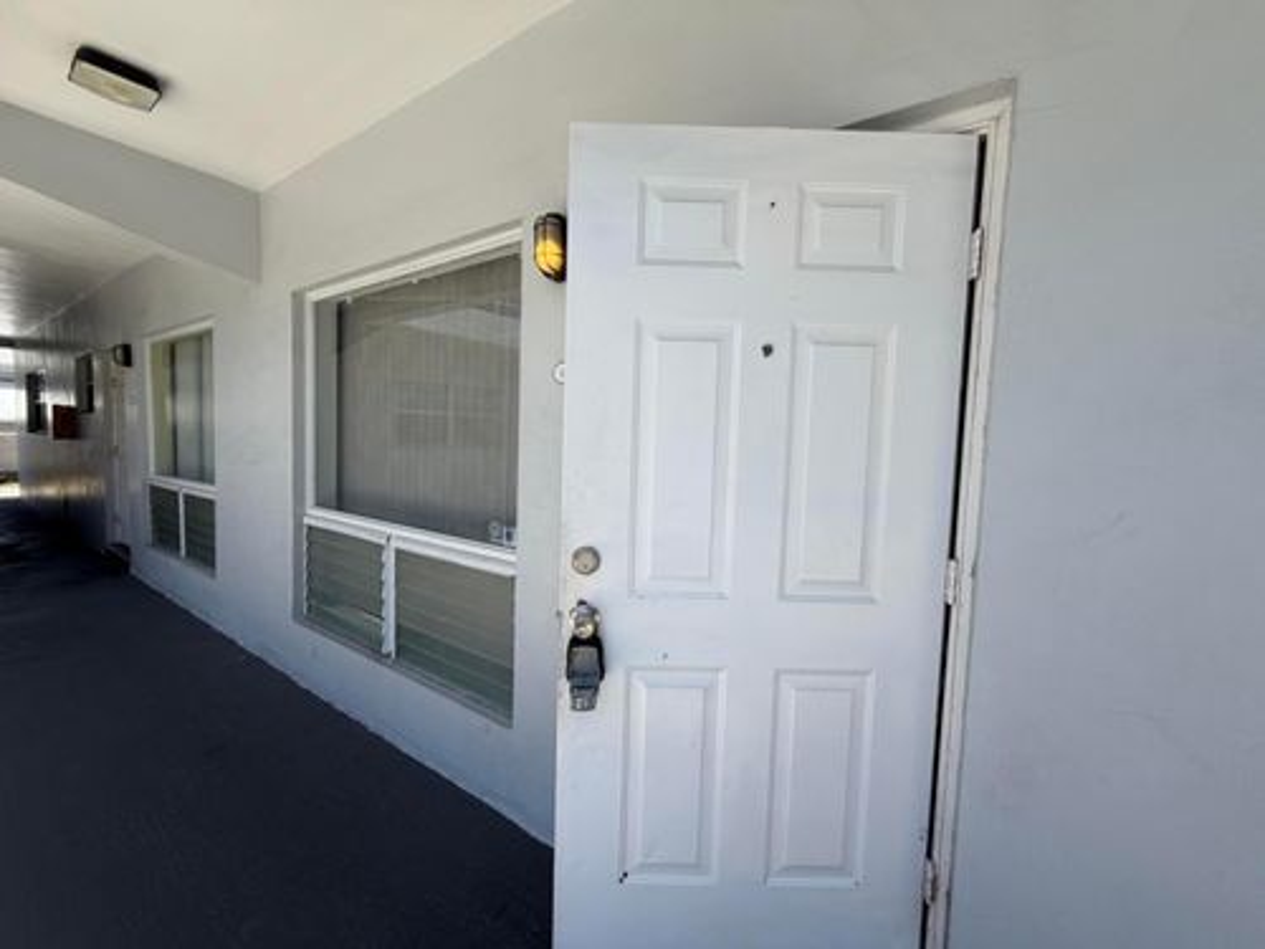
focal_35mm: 14
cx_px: 632
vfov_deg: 85.7
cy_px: 474
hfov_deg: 102.1
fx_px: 512
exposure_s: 1/770
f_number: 2.2
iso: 40
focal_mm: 2.22
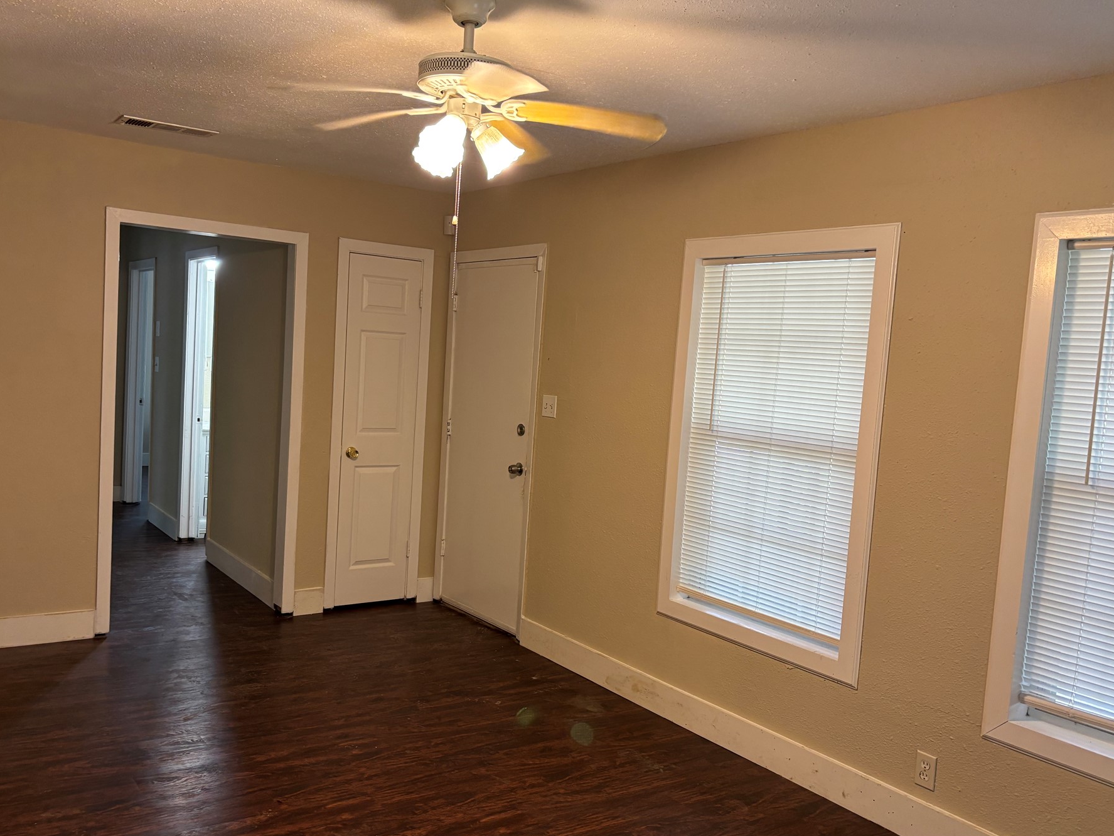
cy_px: 452
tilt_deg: -5.9
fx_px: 965
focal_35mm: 30
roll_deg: -3.4
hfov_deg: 59.9
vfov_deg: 46.7
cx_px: 519
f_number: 1.6
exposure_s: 1/60
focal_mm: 5.96
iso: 160
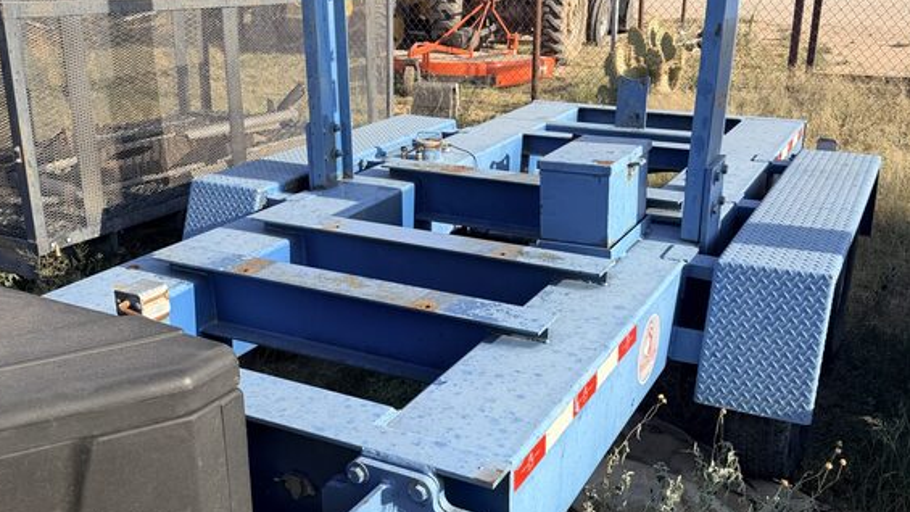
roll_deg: -0.3
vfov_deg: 32.0
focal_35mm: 37
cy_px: 290
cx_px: 459
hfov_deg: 54.0
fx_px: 893
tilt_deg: -21.1
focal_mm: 6.76
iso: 80
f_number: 1.78
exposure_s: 1/2611
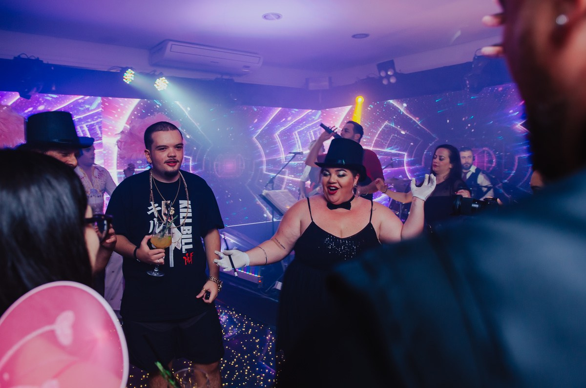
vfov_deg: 47.7
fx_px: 439
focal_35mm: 27
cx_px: 293
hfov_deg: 67.5
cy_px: 194
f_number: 2.8
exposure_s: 1/60
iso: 320
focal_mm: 18
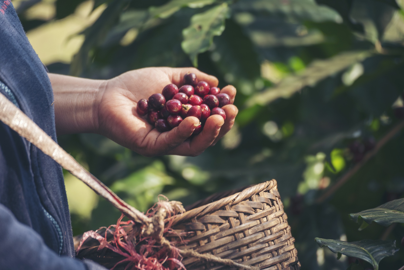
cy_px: 135
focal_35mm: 200
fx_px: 2245
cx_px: 202
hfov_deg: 10.3
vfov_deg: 6.9
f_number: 5.3
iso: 640
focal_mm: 200
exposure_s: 1/400
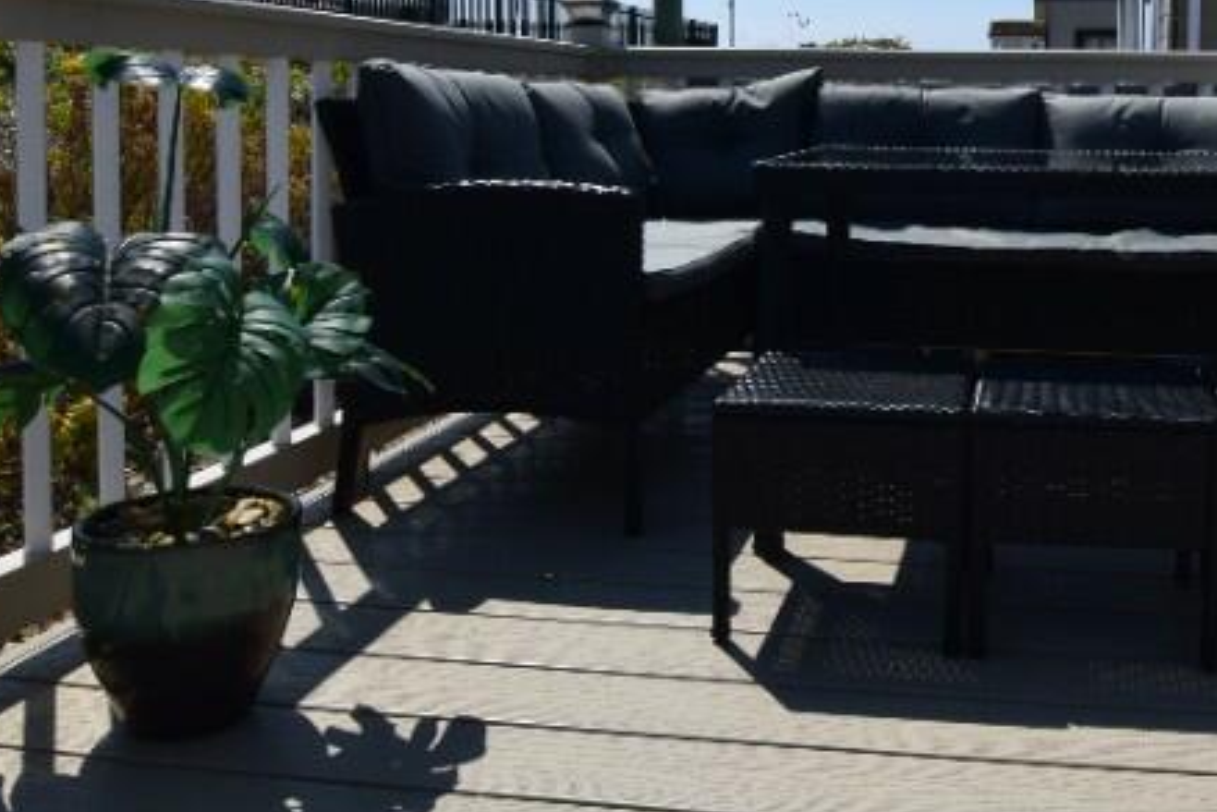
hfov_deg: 52.4
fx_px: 1184
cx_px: 890
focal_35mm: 35
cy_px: 143
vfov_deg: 36.4
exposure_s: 1/500
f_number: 11
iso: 280
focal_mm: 10
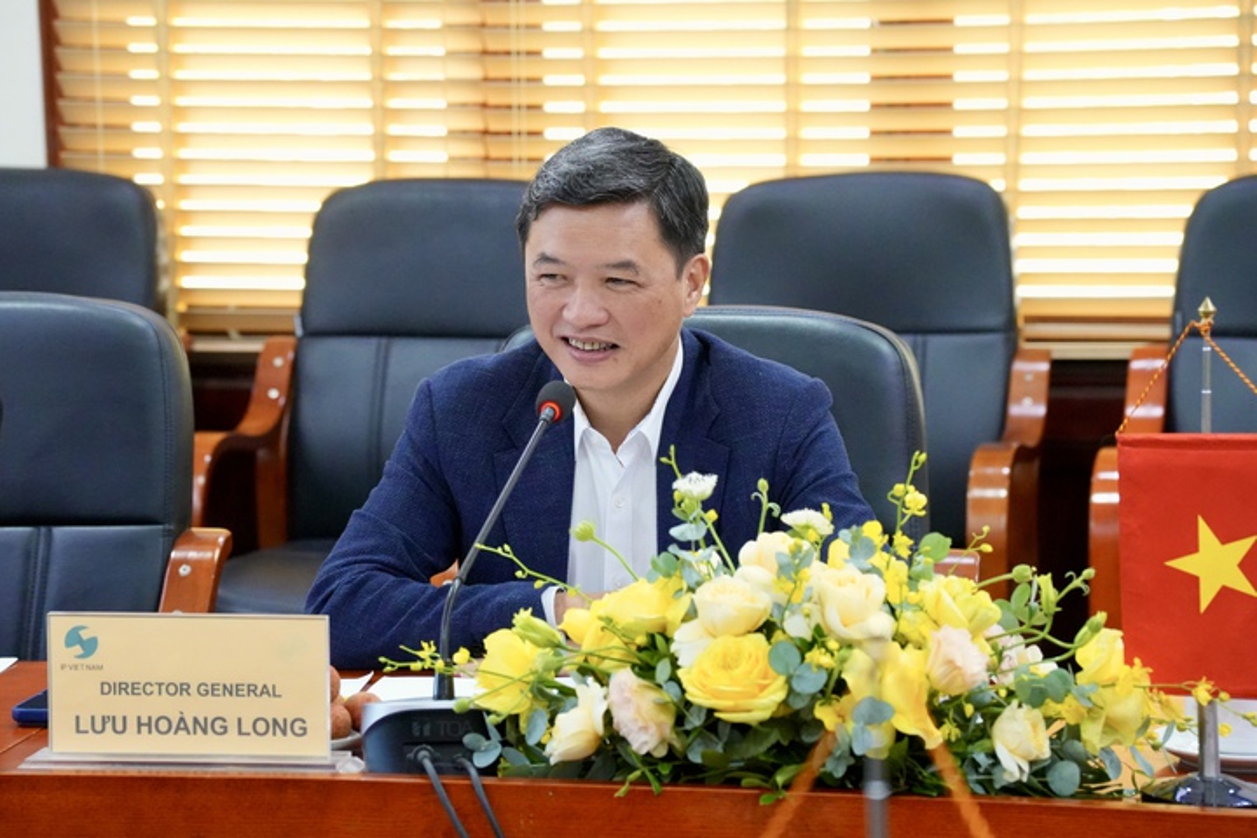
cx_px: 628
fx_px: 3666
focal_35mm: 105
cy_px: 419
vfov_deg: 13.0
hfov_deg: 19.5
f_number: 4
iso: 4000
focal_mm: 70
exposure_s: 1/125
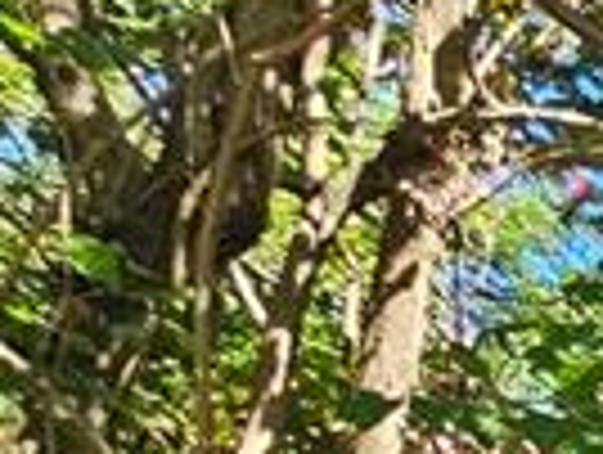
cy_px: 1308
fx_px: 1728
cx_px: 2160
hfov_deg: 9.3
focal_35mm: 99
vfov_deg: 10.8
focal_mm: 2.2
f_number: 2.2
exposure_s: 1/248
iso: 50
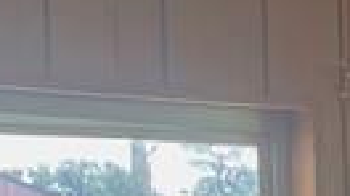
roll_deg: -0.6
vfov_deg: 5.4
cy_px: 440
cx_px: 949
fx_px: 2040
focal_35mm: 220
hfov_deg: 8.6
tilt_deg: -2.3
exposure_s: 1/121
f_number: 1.6
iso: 40
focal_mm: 4.2
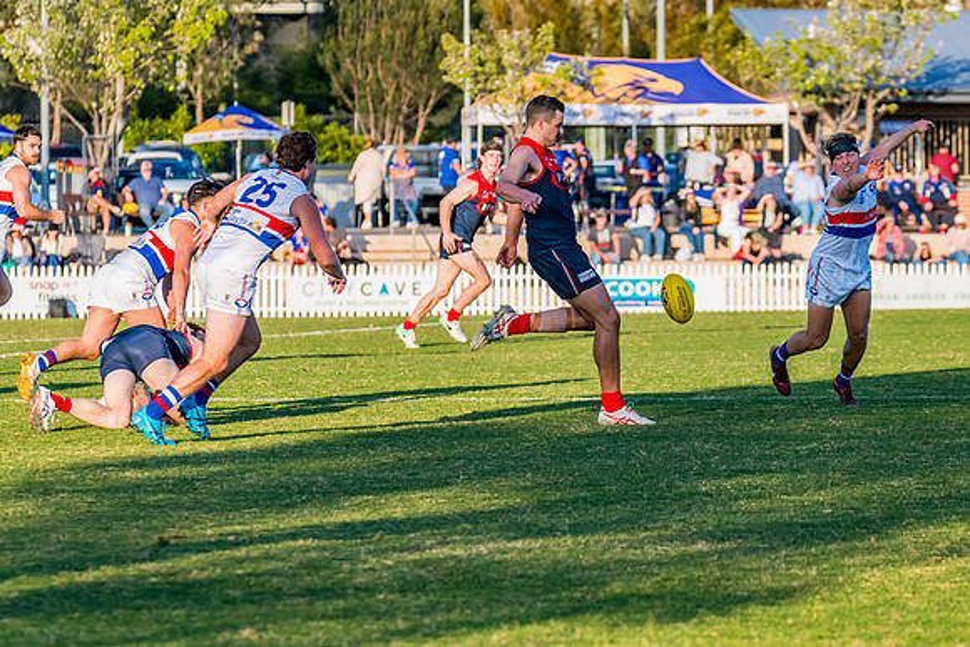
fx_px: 8254
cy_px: 313
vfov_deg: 4.5
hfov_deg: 6.7
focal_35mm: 306
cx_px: 611
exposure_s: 1/1600
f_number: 8
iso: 800
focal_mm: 240
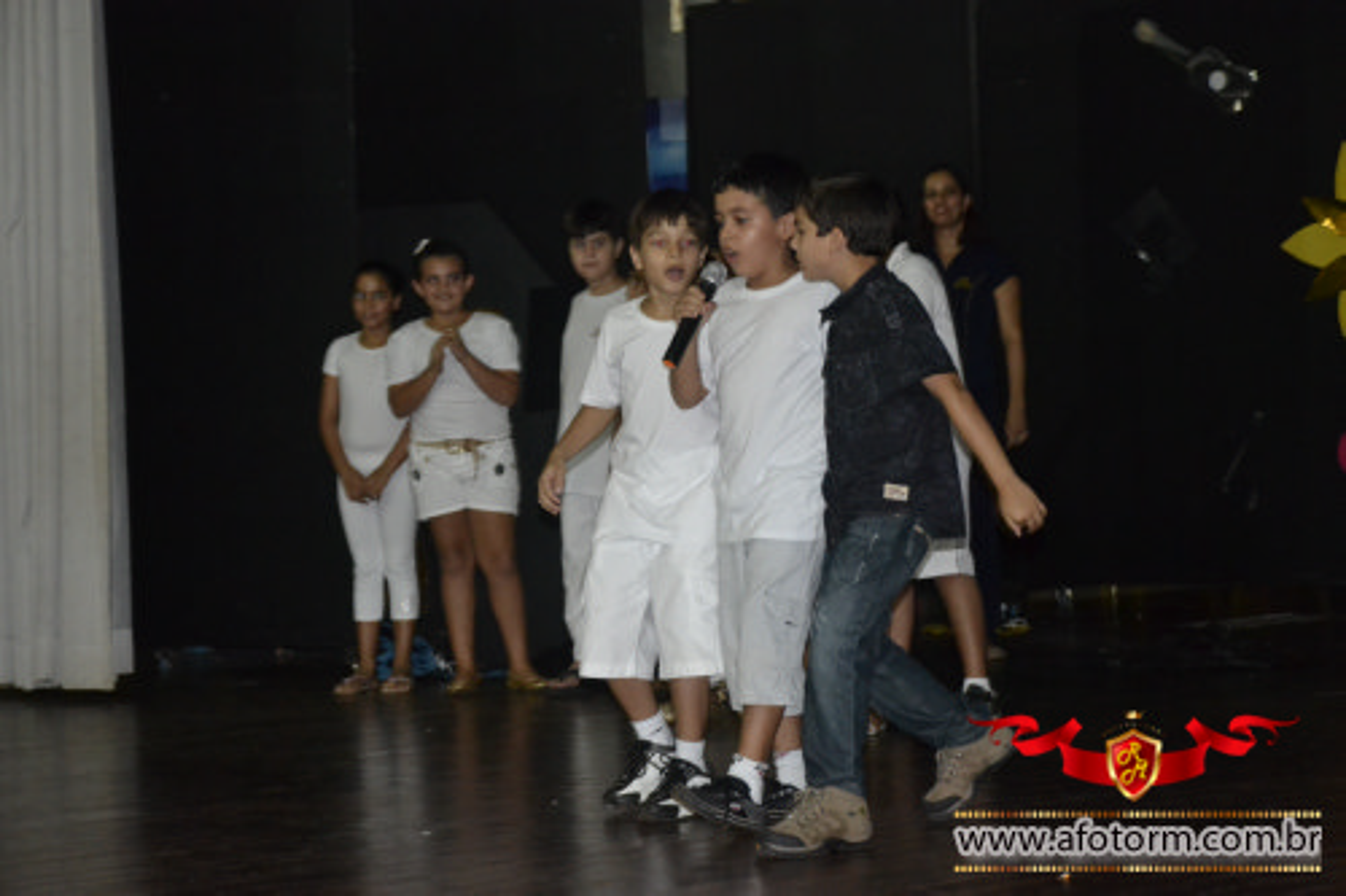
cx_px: 673
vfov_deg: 17.5
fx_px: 2915
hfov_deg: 26.0
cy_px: 448
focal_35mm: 78
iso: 3200
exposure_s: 1/60
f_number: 5
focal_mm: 52
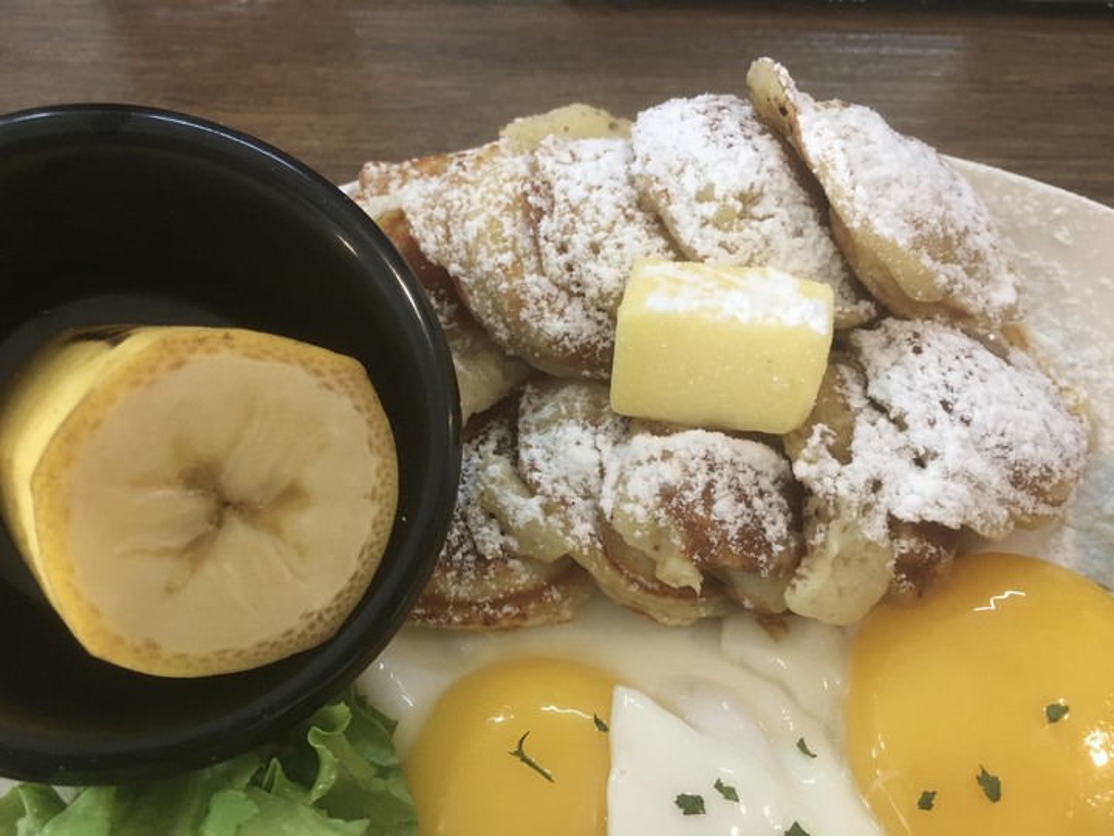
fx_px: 933
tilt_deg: -63.0
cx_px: 557
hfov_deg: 61.7
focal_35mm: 29
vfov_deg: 48.2
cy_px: 418
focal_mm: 4.15
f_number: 2.2
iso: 125
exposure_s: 1/30
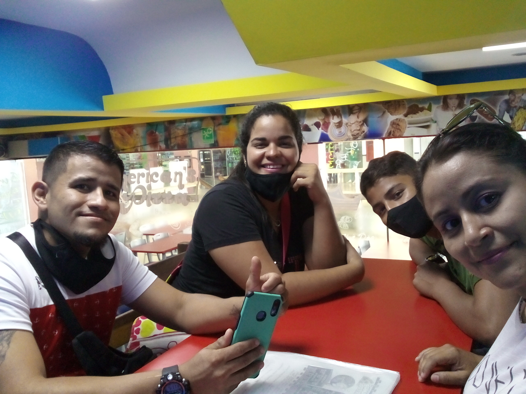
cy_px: 197
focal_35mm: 32
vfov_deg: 44.2
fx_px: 486
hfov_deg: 56.8
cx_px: 263
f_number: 2
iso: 160
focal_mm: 2.66
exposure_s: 1/12.5
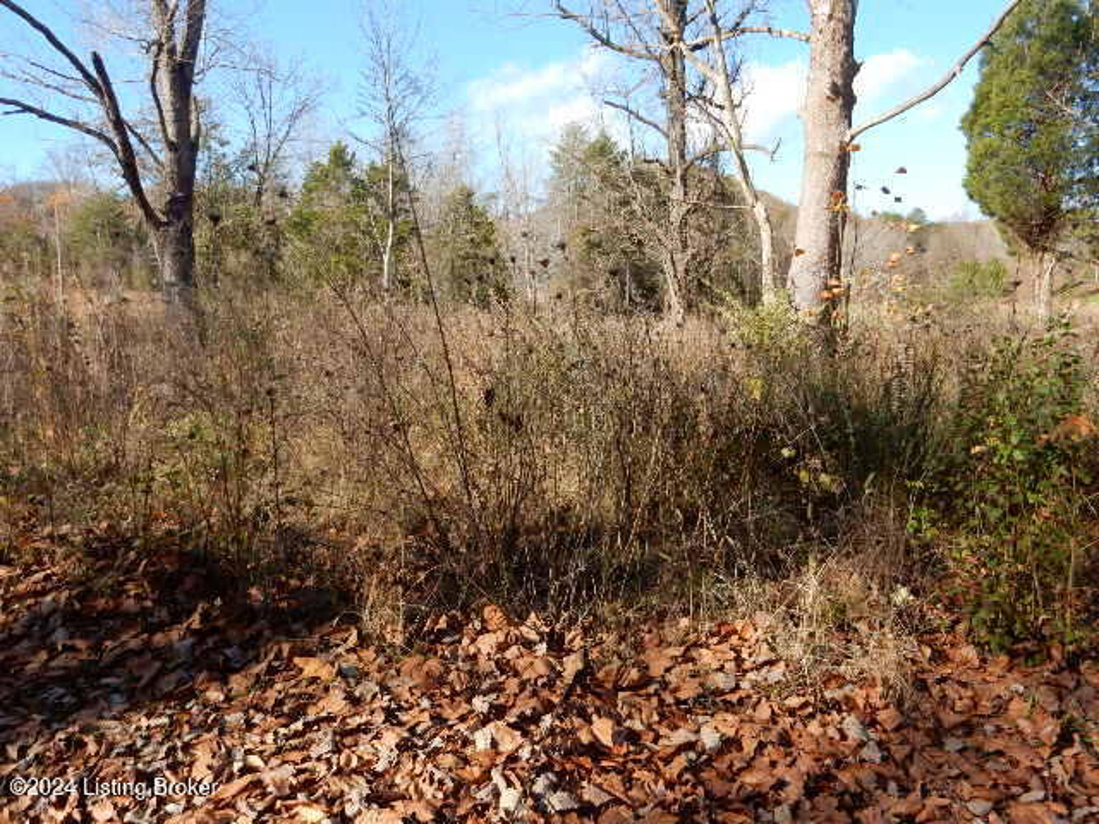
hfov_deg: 60.0
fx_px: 952
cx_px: 550
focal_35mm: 30
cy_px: 412
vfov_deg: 46.8
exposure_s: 1/400
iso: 125
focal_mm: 5.4
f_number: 4
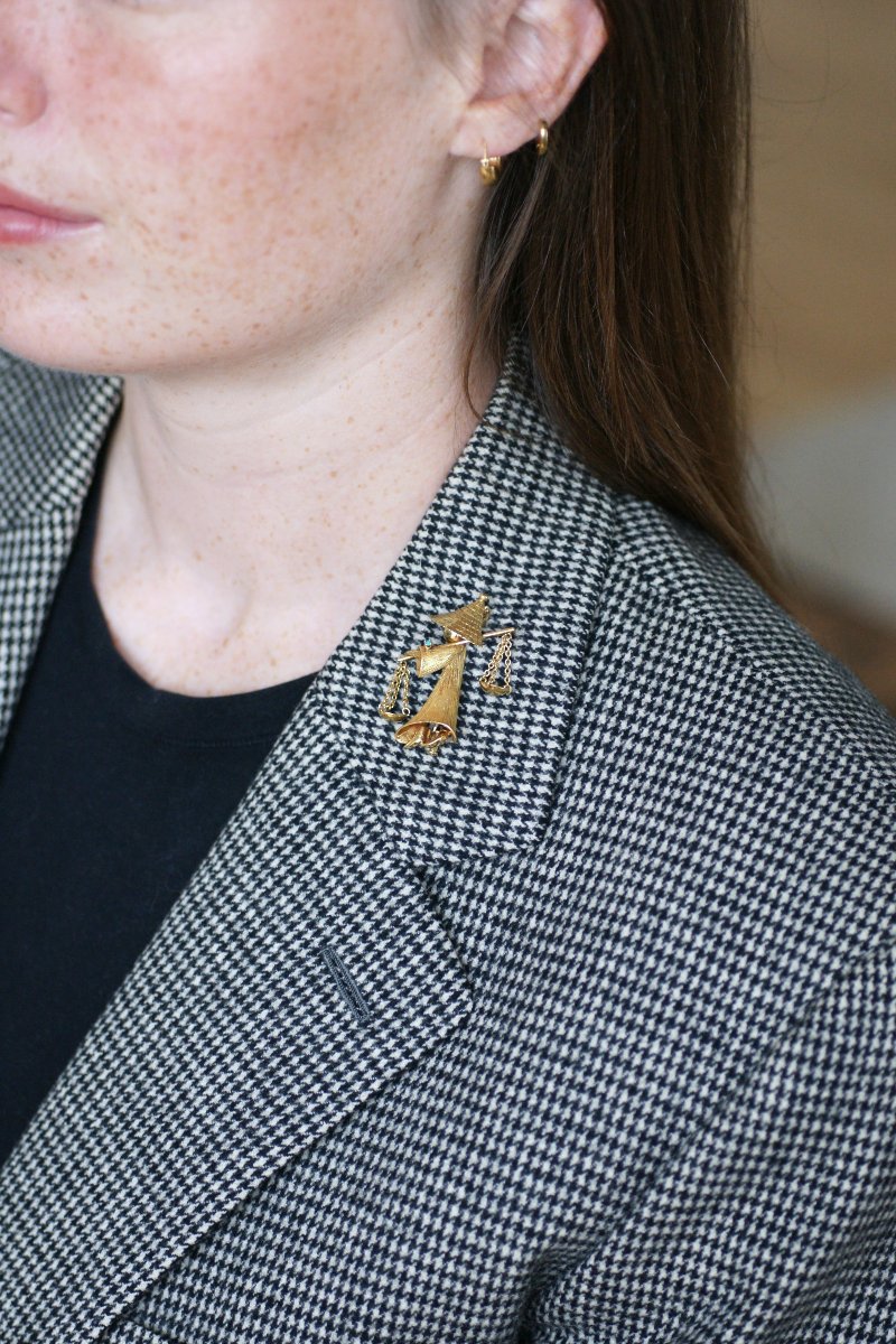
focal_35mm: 105
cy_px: 672
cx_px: 448
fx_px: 3920
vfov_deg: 19.5
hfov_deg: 13.0
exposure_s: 1/125
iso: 800
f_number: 2.8
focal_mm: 70
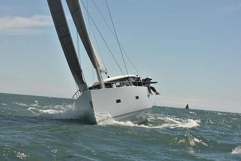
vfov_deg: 14.4
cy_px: 80
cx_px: 120
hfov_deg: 21.5
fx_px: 636
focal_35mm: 95
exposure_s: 1/800
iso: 320
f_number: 13
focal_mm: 95
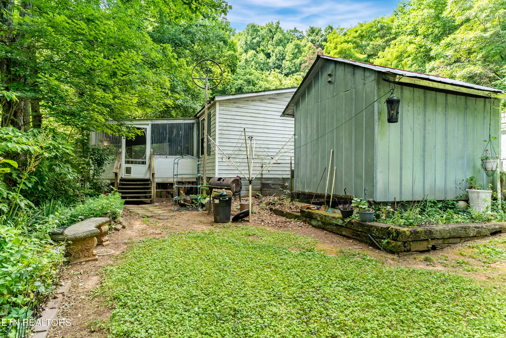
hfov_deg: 81.2
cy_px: 169
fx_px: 295
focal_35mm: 21
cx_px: 253
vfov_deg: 59.6
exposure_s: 1/800
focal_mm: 21
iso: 200
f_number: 9
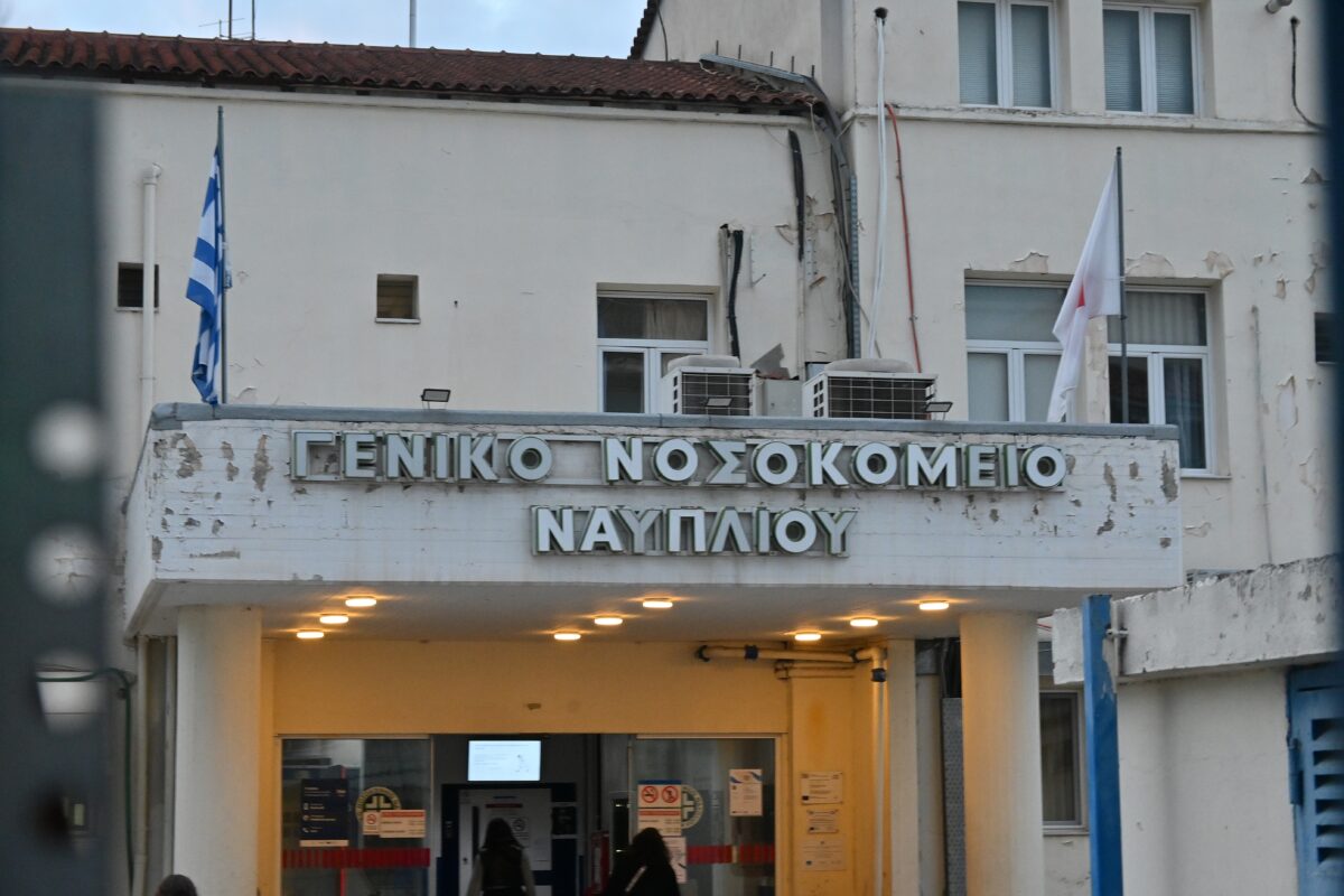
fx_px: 2800
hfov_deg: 27.0
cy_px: 448
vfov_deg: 18.2
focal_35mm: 75
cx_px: 672
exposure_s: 1/80
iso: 1400
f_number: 11
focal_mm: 50
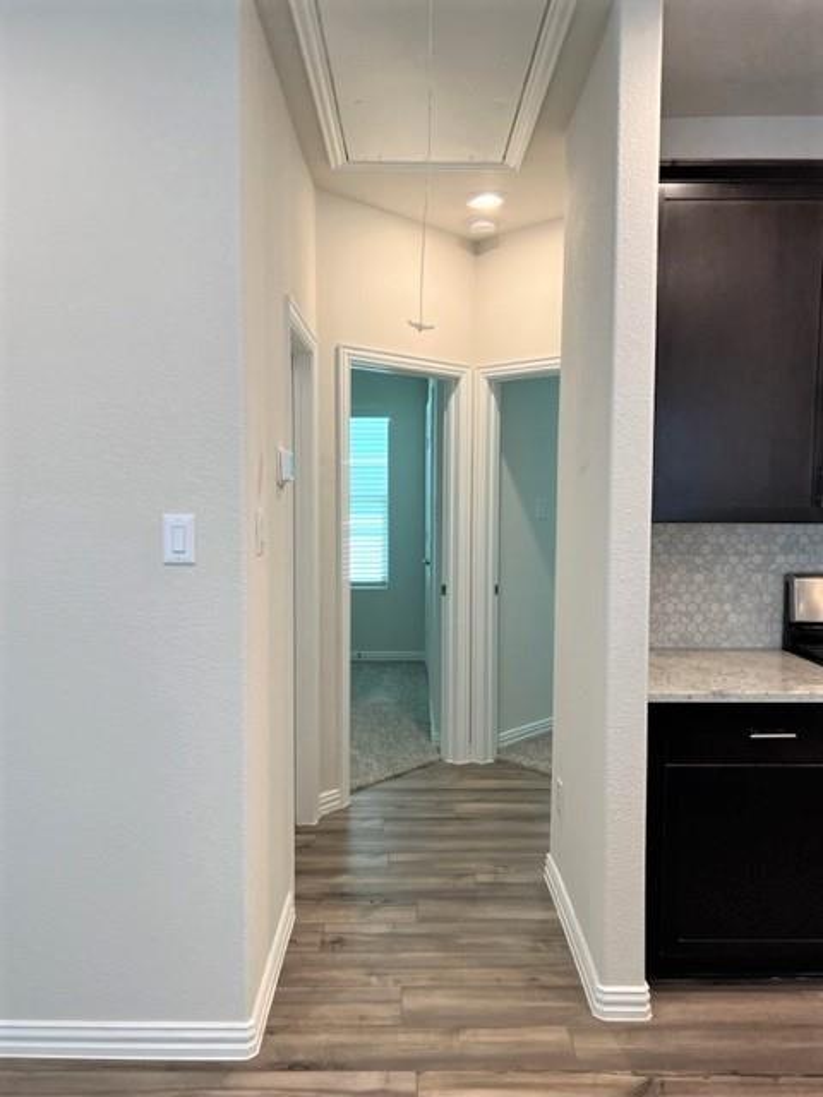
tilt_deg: -3.1
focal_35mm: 26
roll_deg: +0.7
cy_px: 548
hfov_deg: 53.1
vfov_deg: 67.3
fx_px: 824
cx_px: 412
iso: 125
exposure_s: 1/120
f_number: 1.5
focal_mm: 5.7
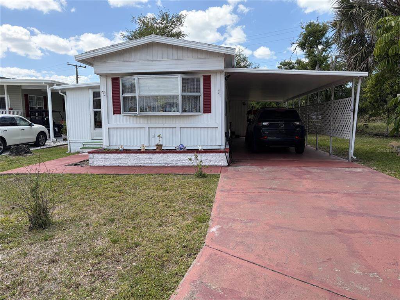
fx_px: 300
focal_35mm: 26
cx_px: 200
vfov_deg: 53.1
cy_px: 150
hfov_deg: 67.3
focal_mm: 5.96
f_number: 1.6
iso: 64
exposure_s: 1/2538
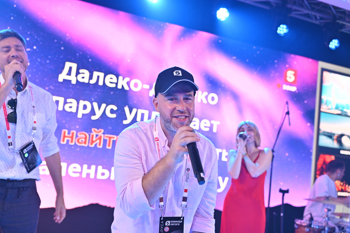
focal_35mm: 35
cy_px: 116
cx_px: 175
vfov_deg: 37.8
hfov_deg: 54.5
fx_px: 340
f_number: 2.8
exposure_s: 1/160
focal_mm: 35
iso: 640
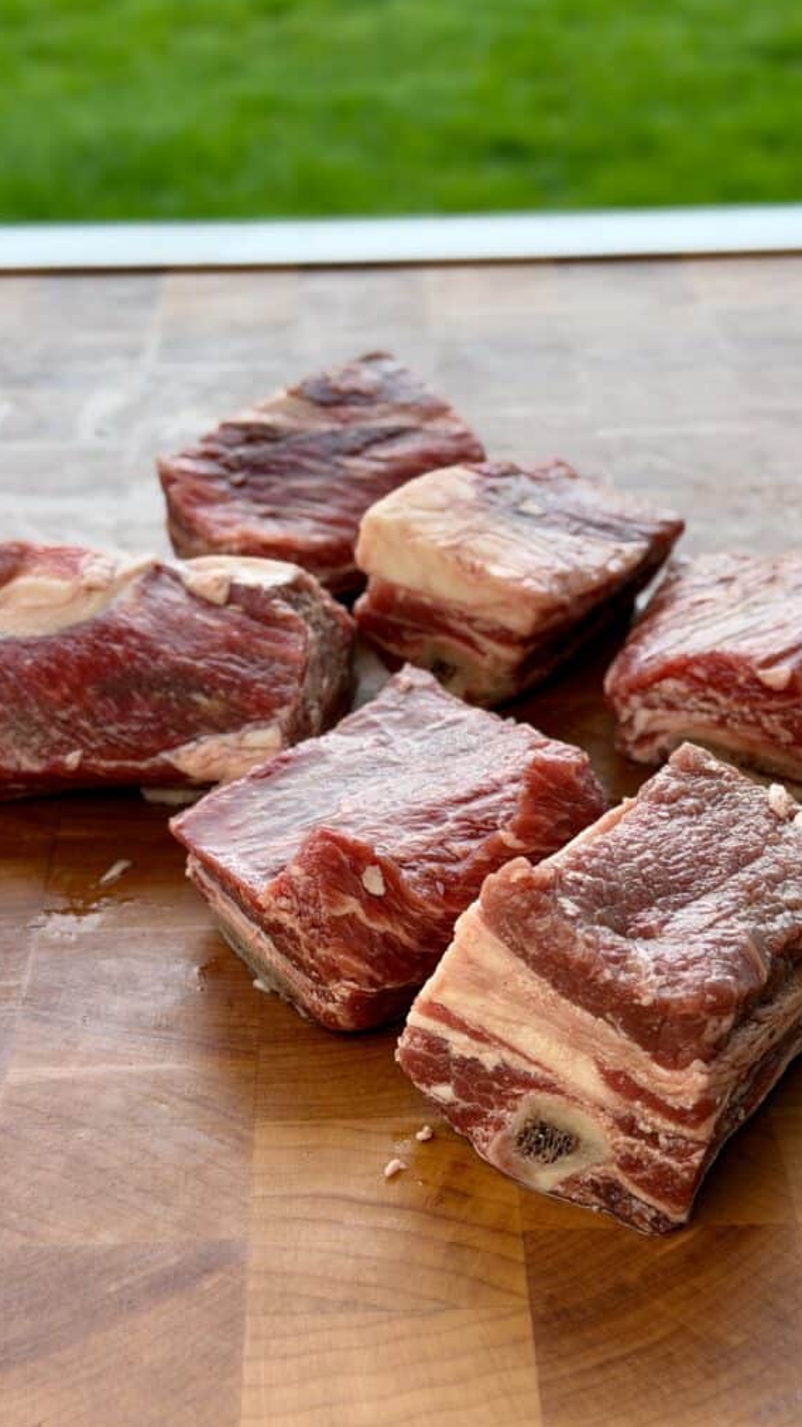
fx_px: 2004
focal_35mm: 53
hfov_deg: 22.6
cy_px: 711
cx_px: 422
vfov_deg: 39.2
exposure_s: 1/538
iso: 80
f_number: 1.78
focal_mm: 6.76
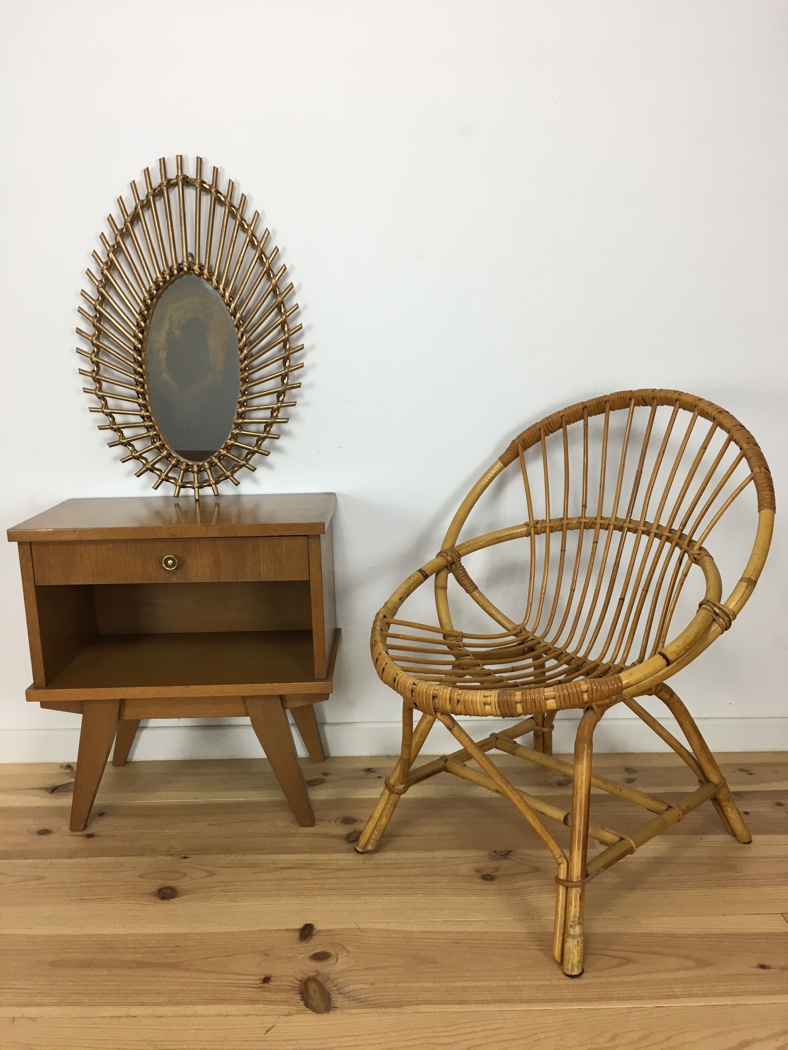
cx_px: 394
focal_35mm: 29
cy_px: 525
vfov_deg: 61.7
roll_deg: +1.8
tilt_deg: -12.1
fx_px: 880
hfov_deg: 48.2
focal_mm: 4.15
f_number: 2.2
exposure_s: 1/33
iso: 40
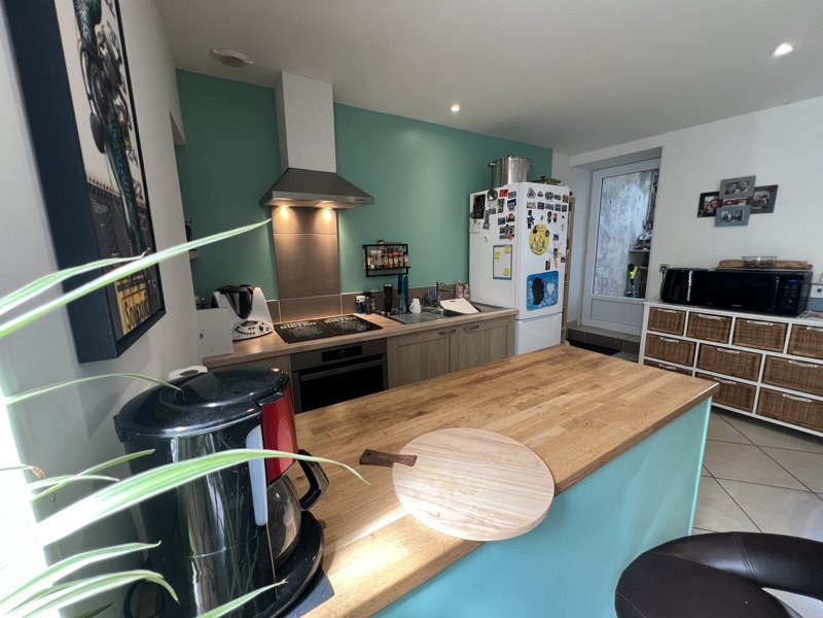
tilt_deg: -10.8
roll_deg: +1.3
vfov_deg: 89.9
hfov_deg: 106.2
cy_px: 309
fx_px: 309
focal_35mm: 13
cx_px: 412
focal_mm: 1.57
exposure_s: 1/99
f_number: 1.8
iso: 160
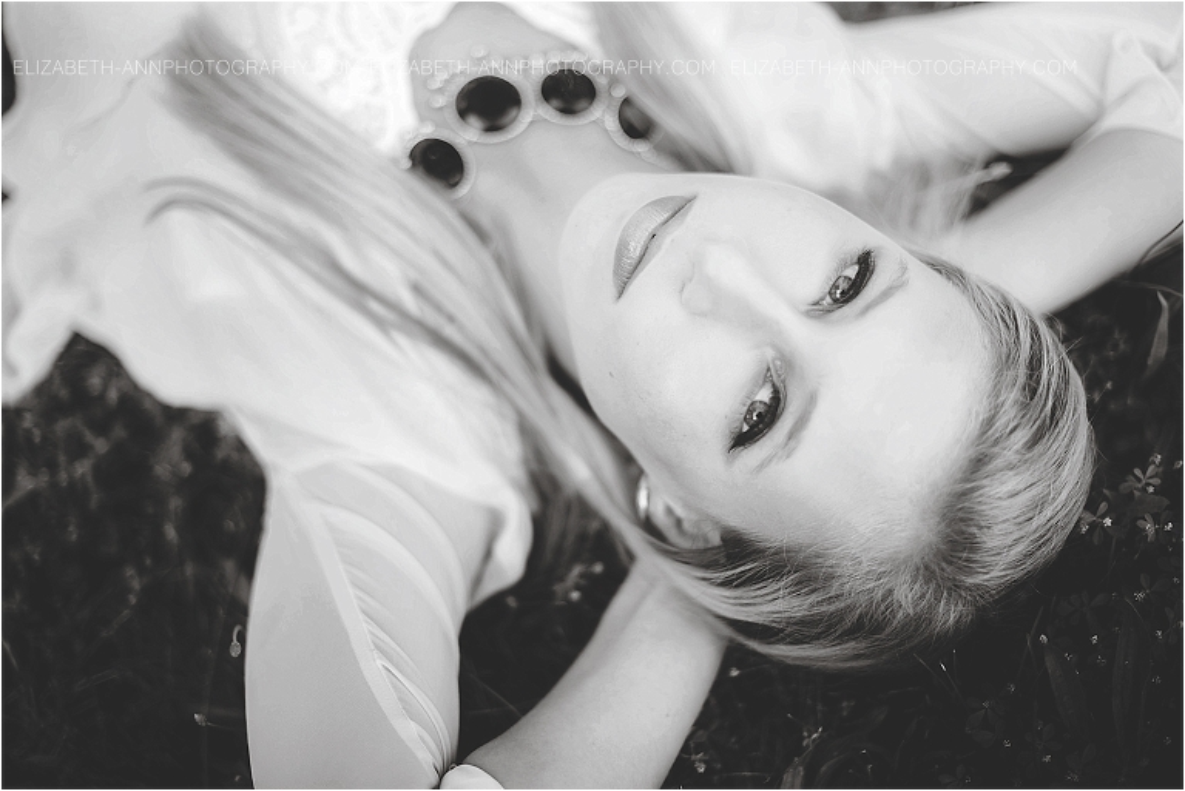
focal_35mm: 50
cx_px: 592
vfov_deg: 27.0
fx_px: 1647
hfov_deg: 39.6
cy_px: 396
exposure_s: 1/800
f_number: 1.8
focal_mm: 50
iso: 200
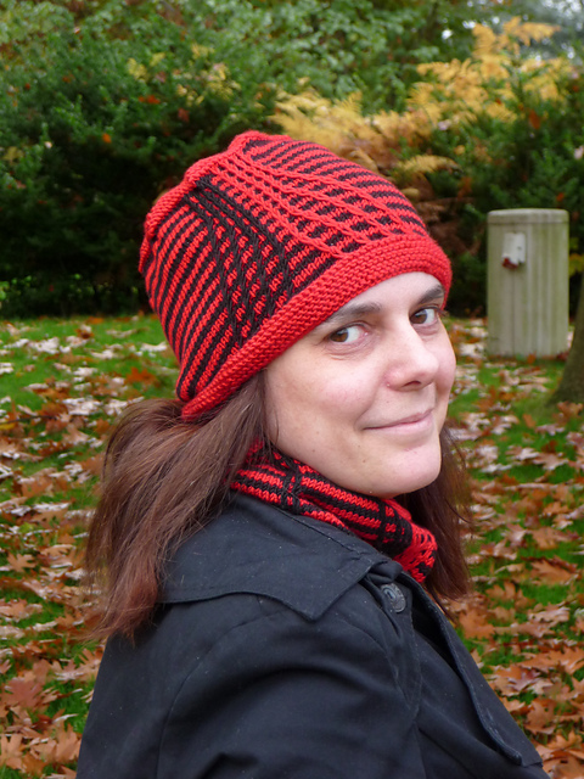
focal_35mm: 112
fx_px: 2519
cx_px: 292
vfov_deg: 17.6
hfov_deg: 13.2
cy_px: 390
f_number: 4.7
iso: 160
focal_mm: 19.1
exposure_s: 1/50
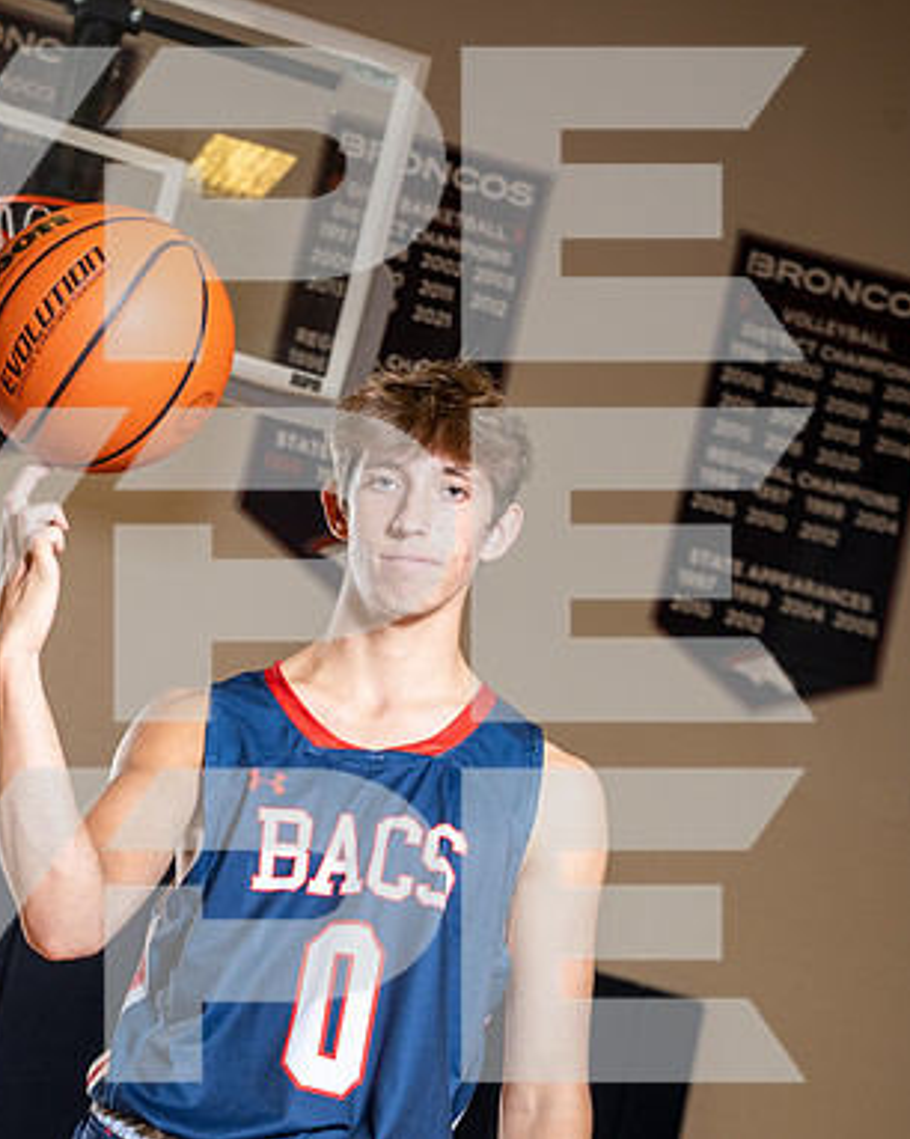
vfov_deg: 25.7
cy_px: 567
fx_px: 2493
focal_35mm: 74
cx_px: 57
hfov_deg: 20.2
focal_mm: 52
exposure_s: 1/250
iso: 640
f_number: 5.6
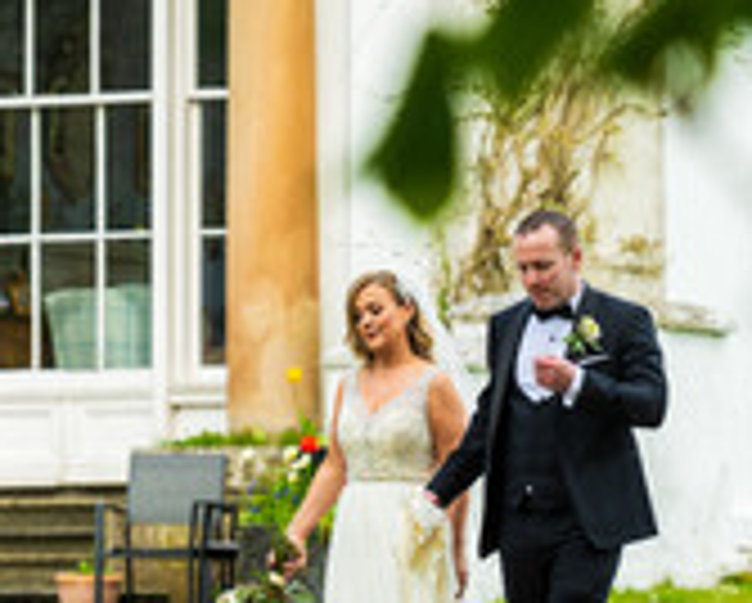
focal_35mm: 360
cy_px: 367
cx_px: 410
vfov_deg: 4.3
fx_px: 8022
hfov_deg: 5.4
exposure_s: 1/400
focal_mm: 160
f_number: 4.5
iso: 160
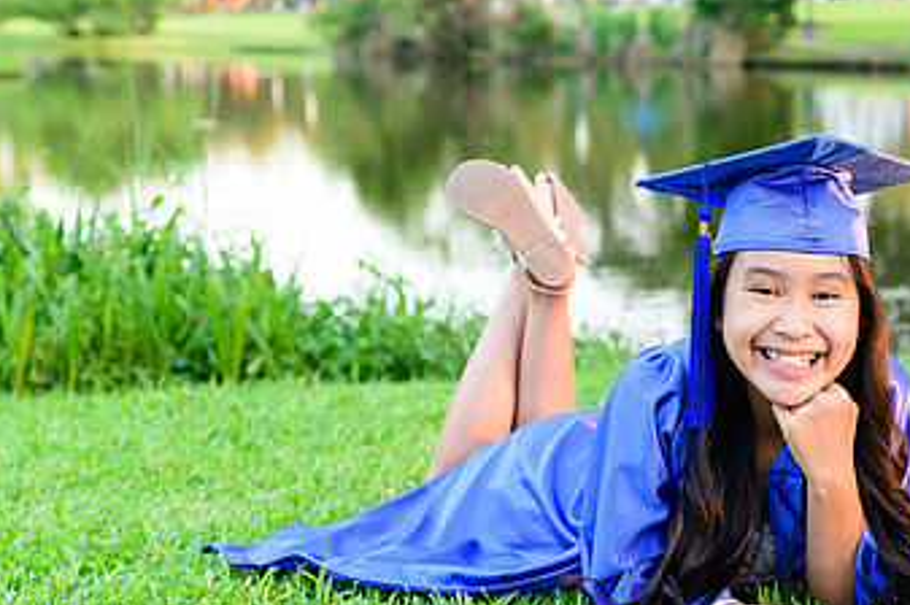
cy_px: 297
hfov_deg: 27.6
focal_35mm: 72
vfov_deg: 18.9
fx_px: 1818
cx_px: 714
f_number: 2.8
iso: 500
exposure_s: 1/400
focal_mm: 35
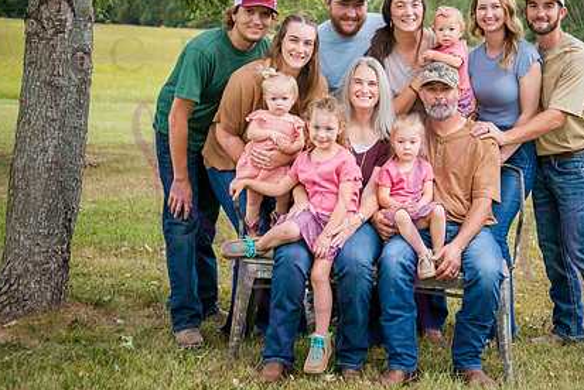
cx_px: 370
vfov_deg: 18.6
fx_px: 1185
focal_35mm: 73
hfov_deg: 27.6
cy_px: 124
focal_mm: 52
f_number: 4.2
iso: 400
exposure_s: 1/640
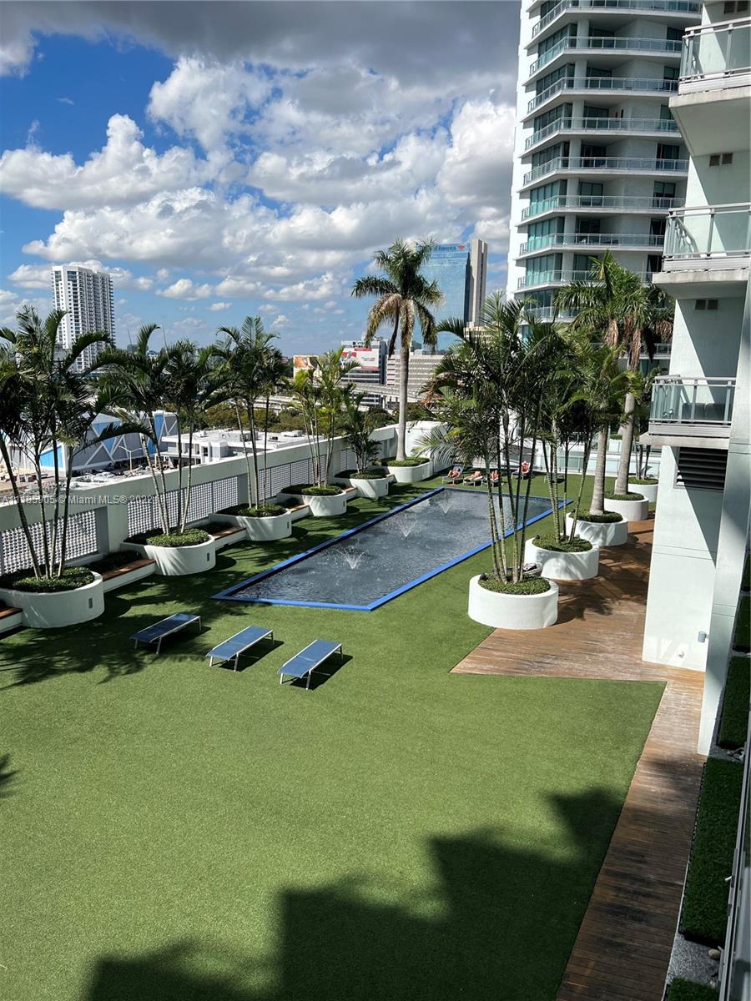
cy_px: 500
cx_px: 376
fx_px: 752
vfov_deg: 67.3
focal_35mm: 26
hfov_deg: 53.1
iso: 50
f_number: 1.5
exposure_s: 1/5882
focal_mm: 5.7
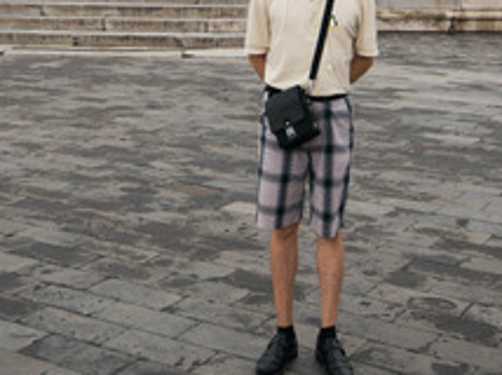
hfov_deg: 29.0
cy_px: -66
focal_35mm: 67
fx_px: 971
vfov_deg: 20.6
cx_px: 235
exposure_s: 1/500
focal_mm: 31
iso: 1000
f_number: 4.8
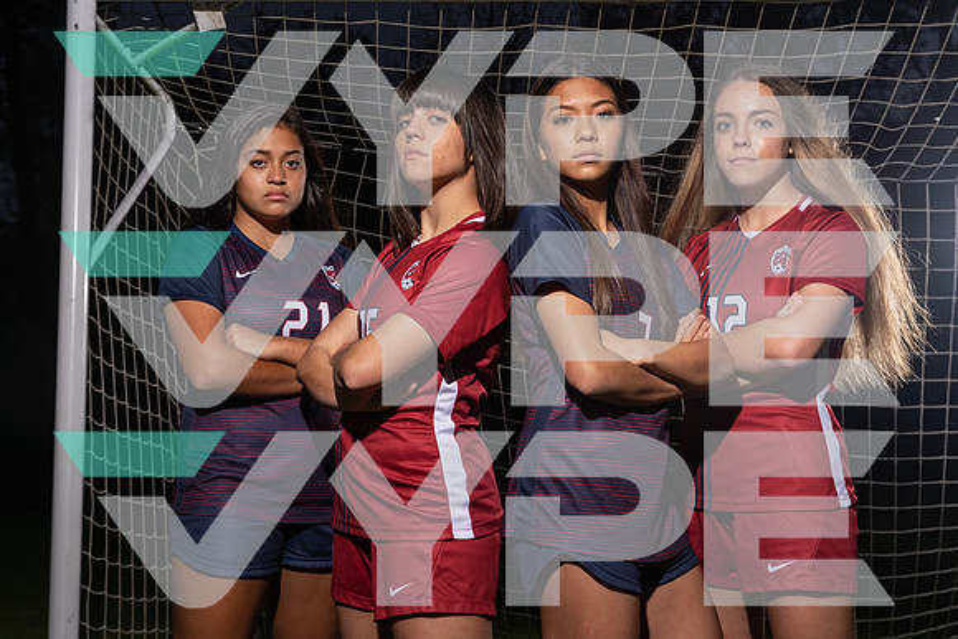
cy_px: 320
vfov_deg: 28.7
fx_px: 1251
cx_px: 479
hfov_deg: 41.9
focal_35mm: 47
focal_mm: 47
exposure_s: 1/250
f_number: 8
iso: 250
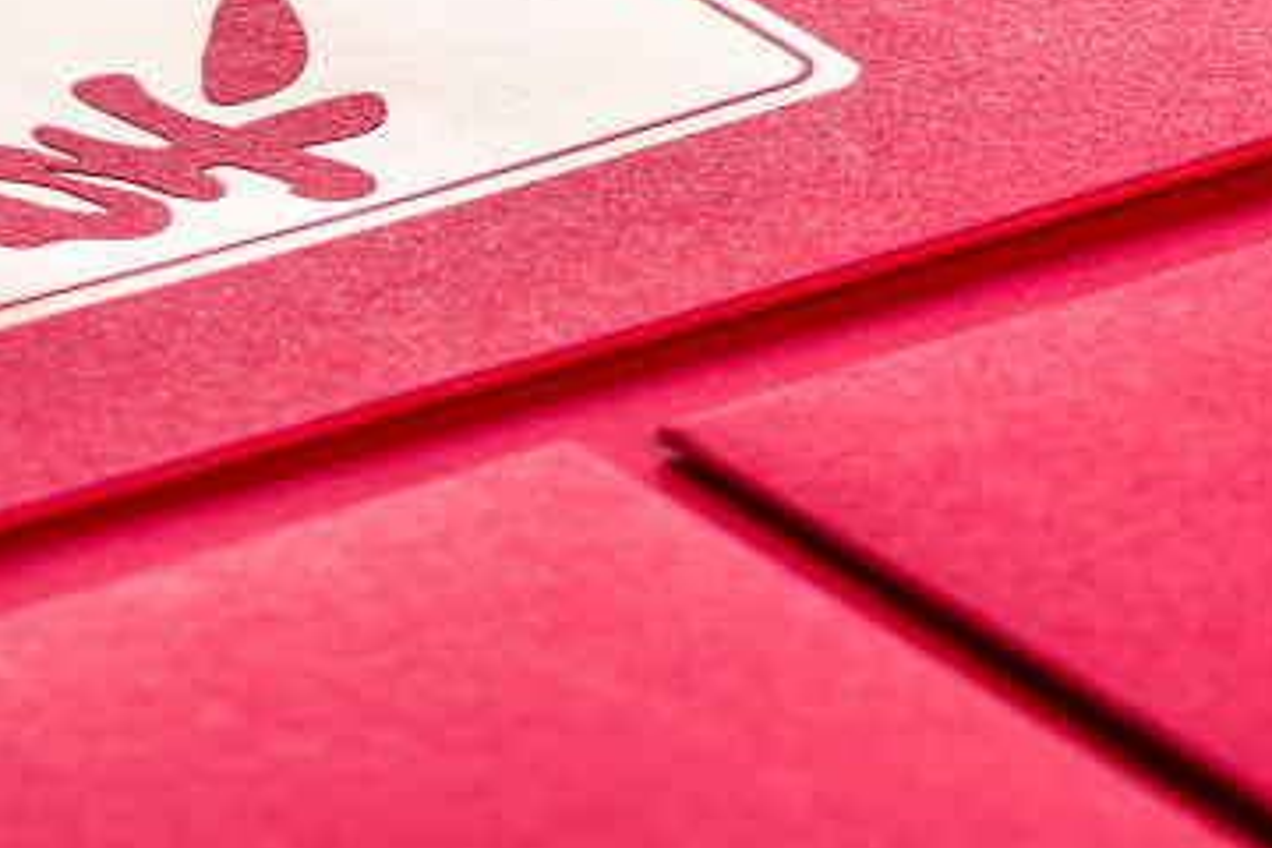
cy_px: 124
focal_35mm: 373
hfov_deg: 5.5
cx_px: 389
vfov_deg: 3.7
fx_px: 13178
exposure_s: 1/200
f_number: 11
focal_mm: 105
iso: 64
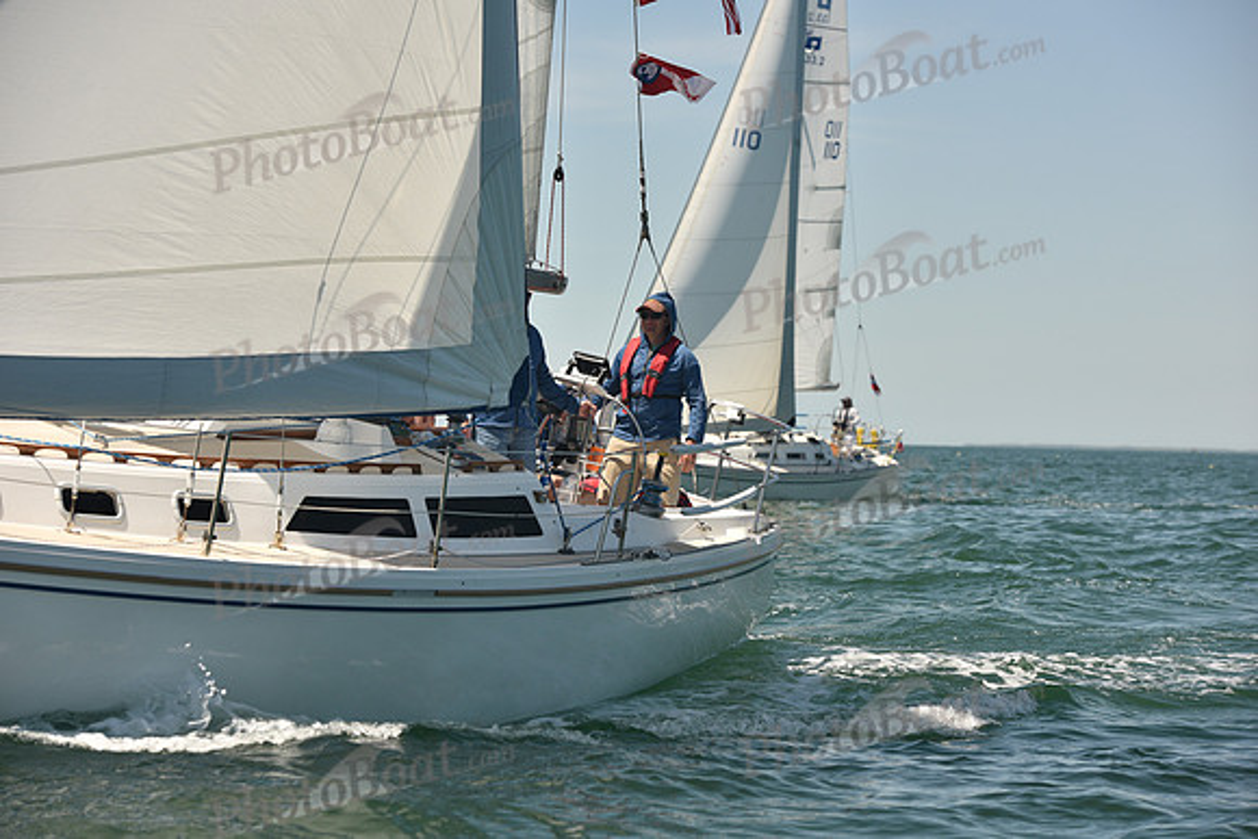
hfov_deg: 17.6
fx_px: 4054
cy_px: 420
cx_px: 629
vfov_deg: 11.8
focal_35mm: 116
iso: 250
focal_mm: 116
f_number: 5.6
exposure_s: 1/800
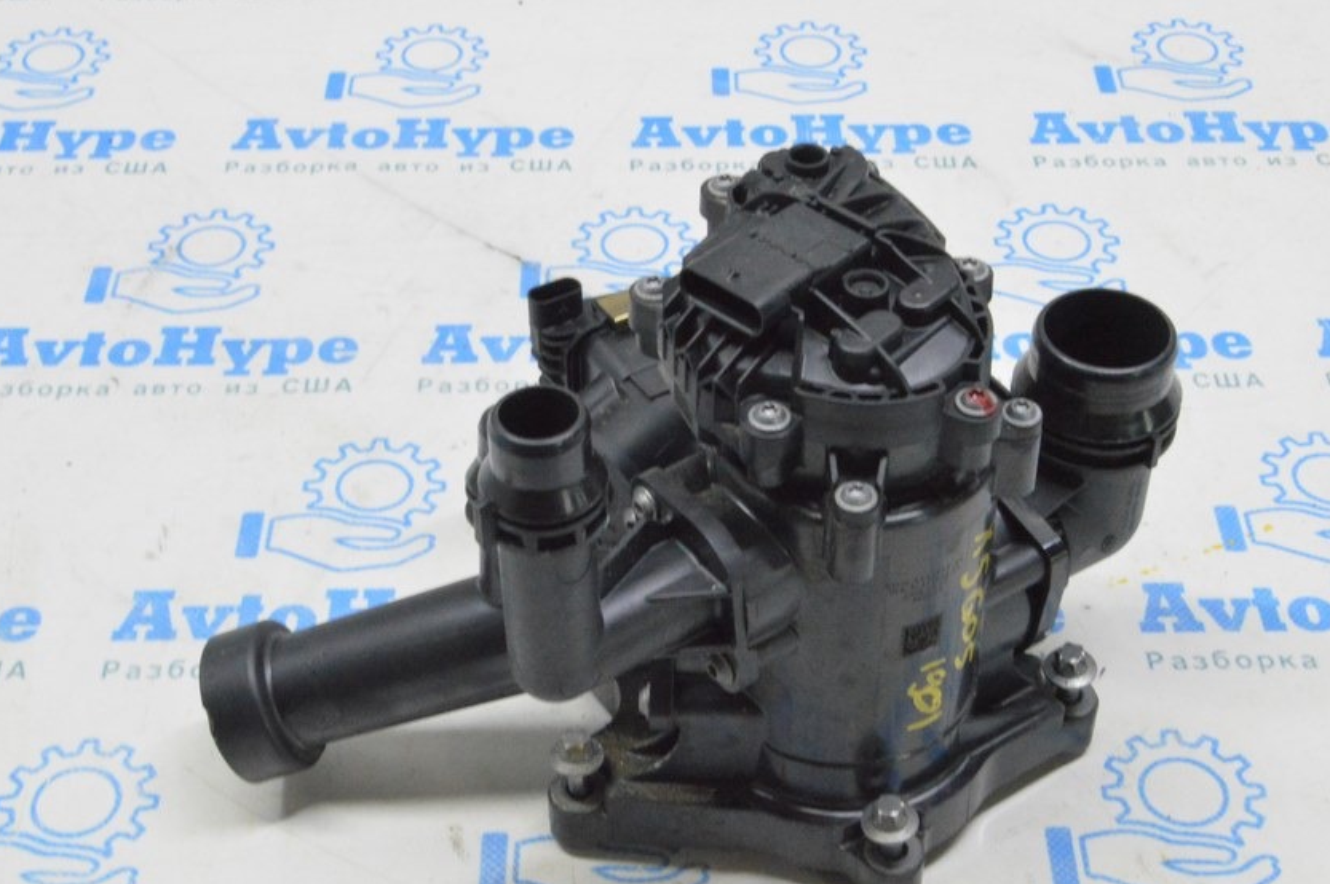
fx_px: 2178
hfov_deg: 34.0
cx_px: 669
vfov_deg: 23.0
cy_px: 464
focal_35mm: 59
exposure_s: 1/20
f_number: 20
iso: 6400
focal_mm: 32
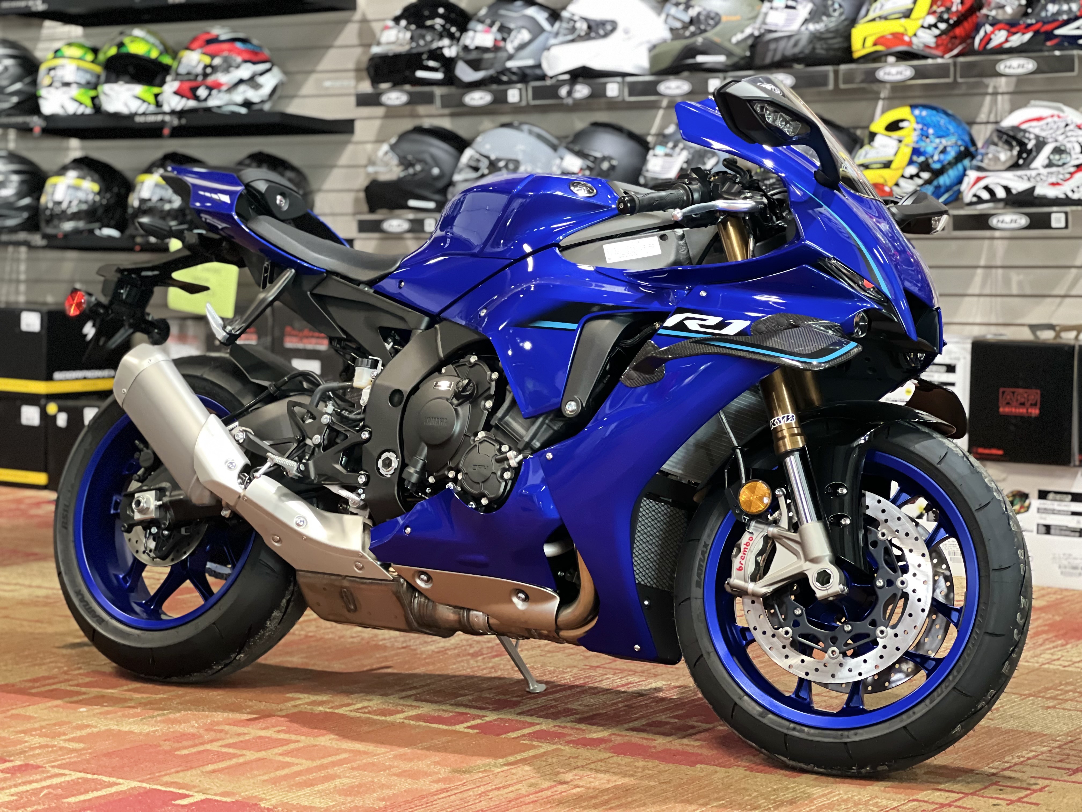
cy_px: 406
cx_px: 541
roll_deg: -0.5
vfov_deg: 19.1
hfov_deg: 25.3
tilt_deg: -4.9
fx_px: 2407
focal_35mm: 77
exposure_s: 1/15
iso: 400
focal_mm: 9
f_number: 2.8
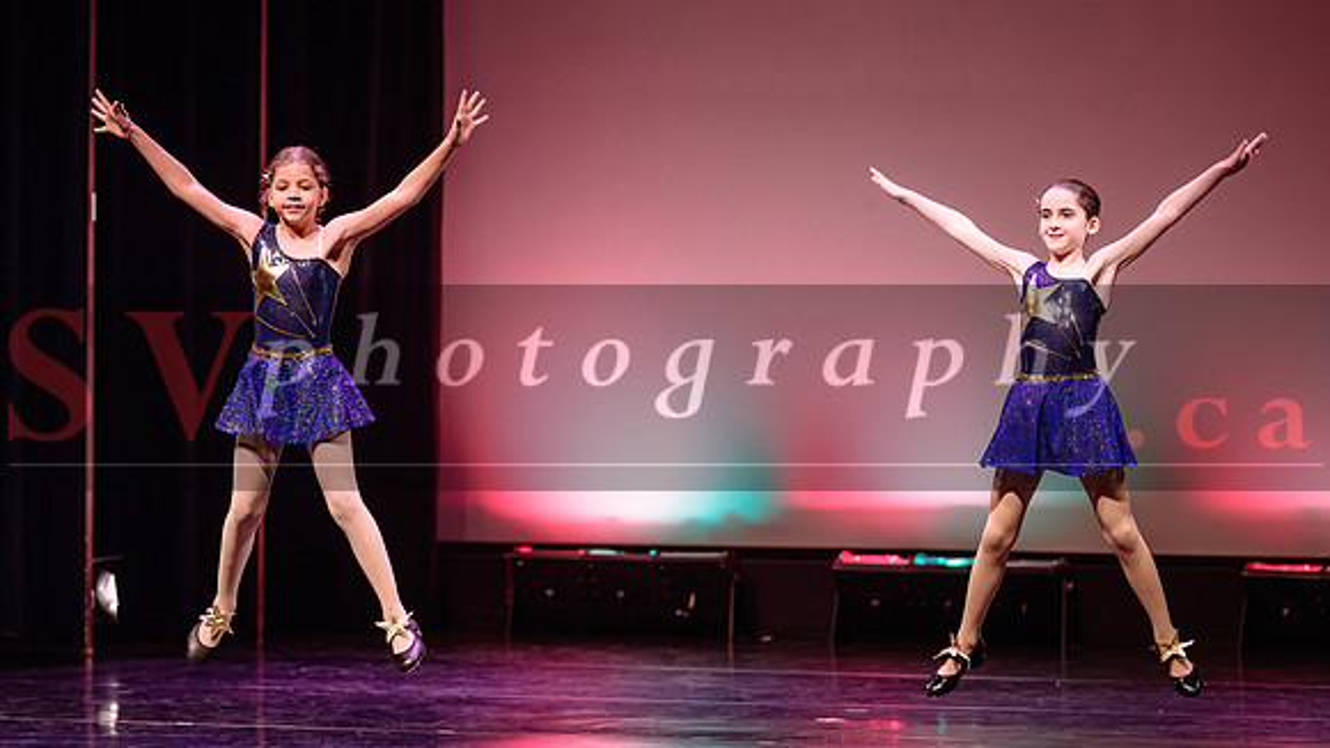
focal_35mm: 132
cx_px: 615
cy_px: 436
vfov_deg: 9.2
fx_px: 4667
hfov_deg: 16.2
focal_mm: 116
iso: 1600
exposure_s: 1/250
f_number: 2.8
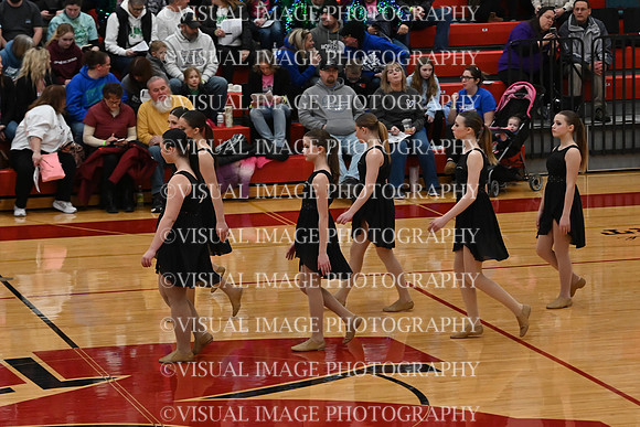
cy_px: 214
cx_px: 320
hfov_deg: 13.1
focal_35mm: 157
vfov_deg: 8.7
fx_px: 2792
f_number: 4
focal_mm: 105
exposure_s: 1/400
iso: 5000
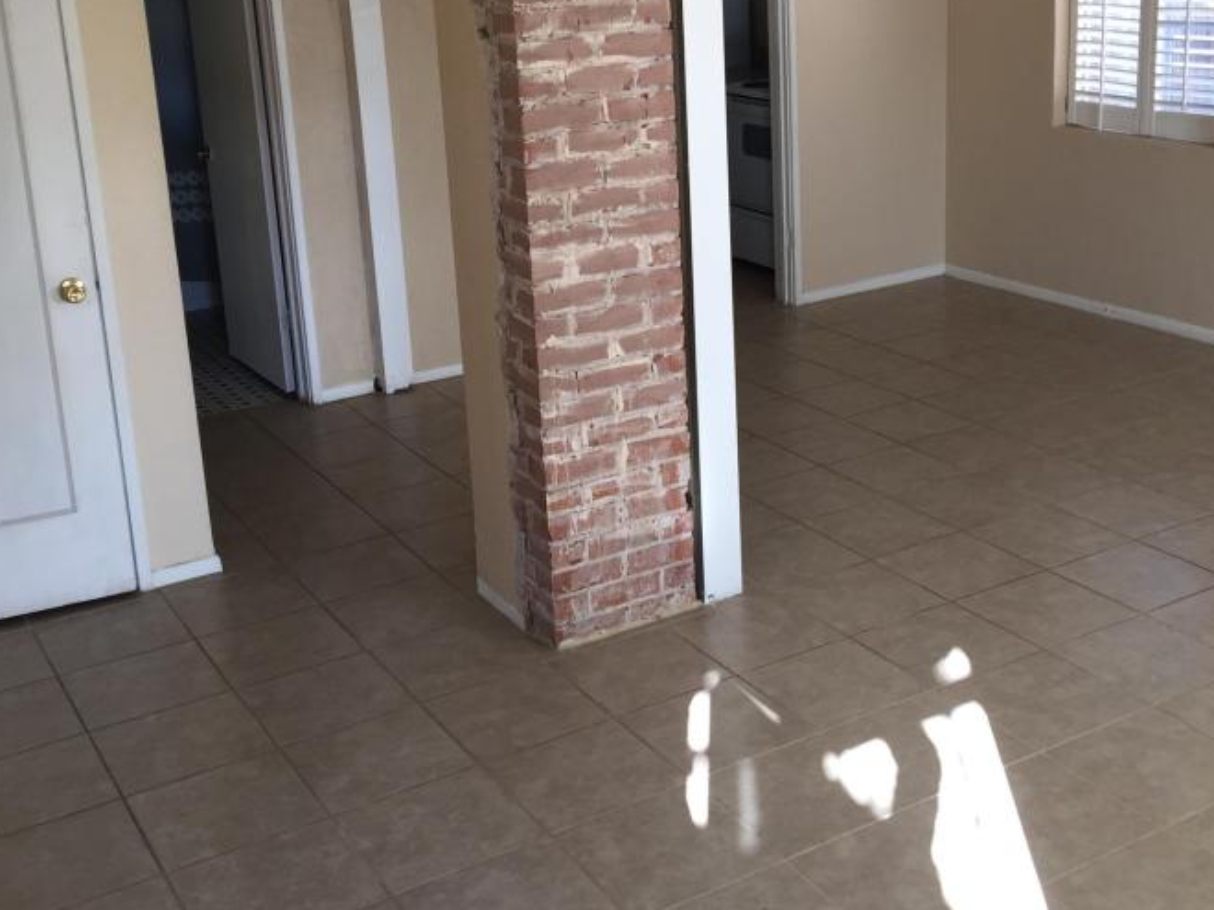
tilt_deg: -13.9
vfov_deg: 32.0
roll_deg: +1.9
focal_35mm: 45
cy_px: 325
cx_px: 681
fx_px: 1578
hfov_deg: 42.0
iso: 40
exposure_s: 1/60
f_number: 2.2
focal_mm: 4.15
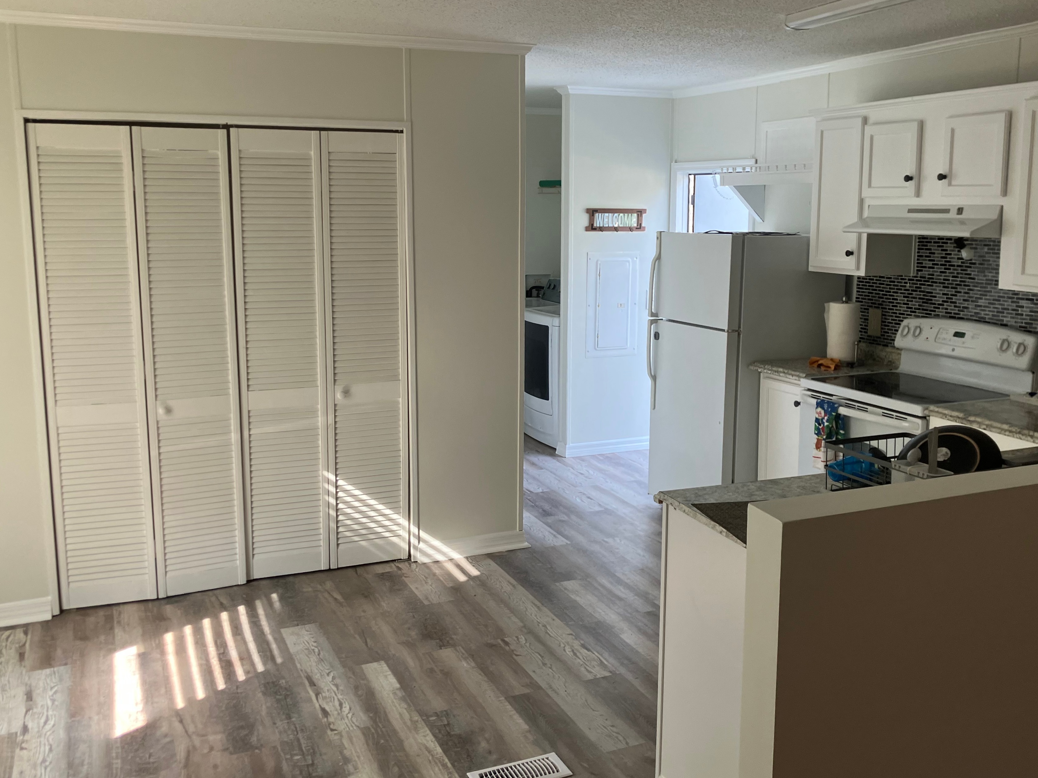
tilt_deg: -7.7
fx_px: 960
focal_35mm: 32
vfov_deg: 44.1
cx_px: 566
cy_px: 366
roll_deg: -3.4
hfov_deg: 56.7
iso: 64
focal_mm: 3.99
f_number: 1.8
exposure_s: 1/120
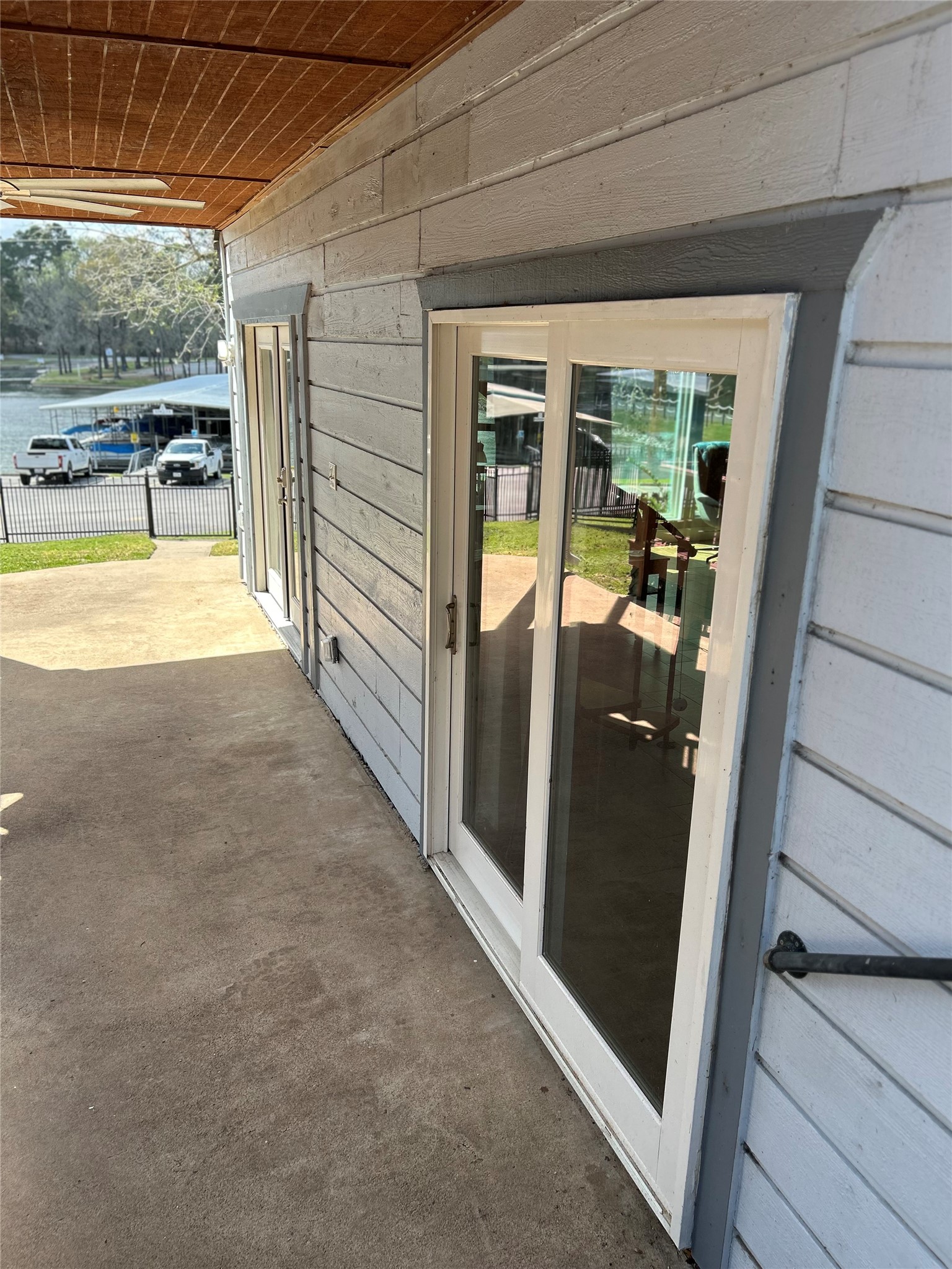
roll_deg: -1.1
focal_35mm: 26
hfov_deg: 53.1
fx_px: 953
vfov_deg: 67.3
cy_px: 634
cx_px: 476
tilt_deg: -16.3
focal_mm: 5.7
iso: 50
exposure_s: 1/827
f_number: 1.5
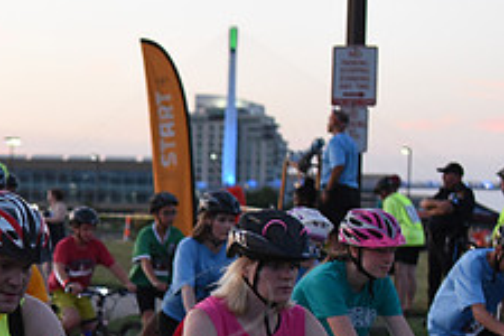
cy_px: 409
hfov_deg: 15.3
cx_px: -101
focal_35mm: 129
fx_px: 1806
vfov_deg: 10.4
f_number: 3.2
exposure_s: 1/400
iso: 2500
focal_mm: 50
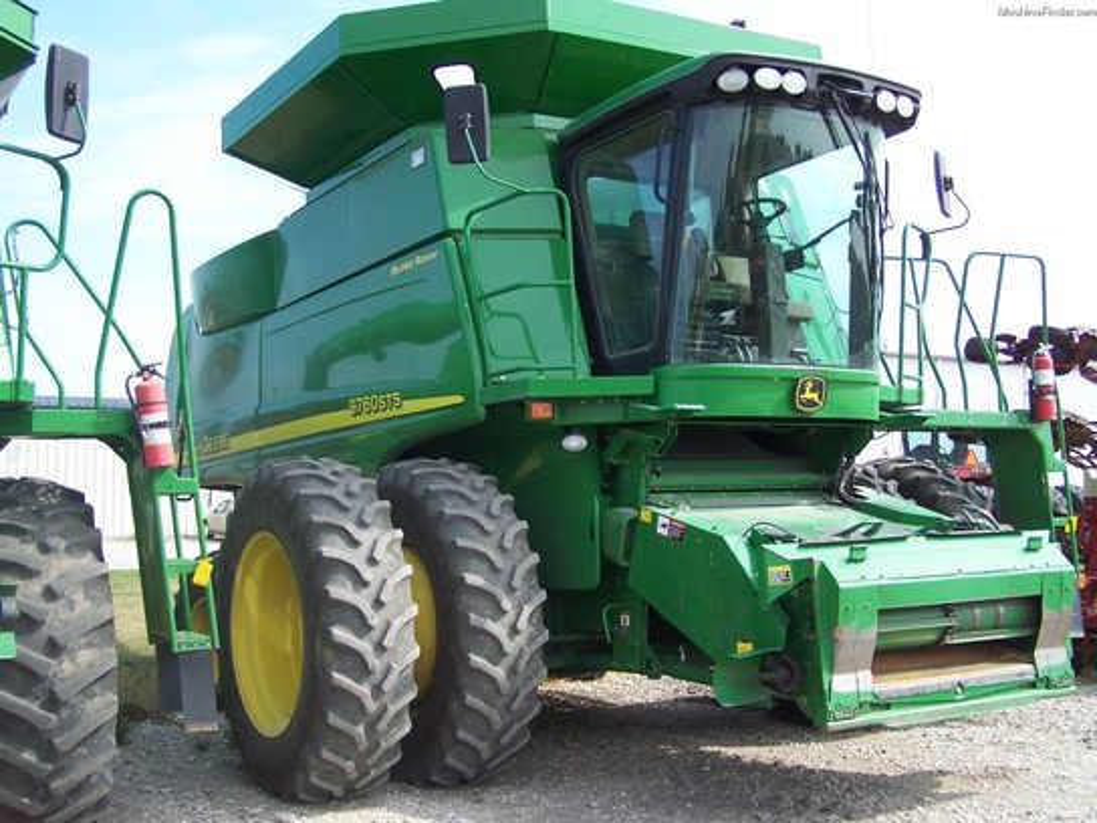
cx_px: 548
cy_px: 412
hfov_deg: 46.8
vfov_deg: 36.0
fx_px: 1268
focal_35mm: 40
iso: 80
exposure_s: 1/500
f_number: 2.8
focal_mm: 6.7
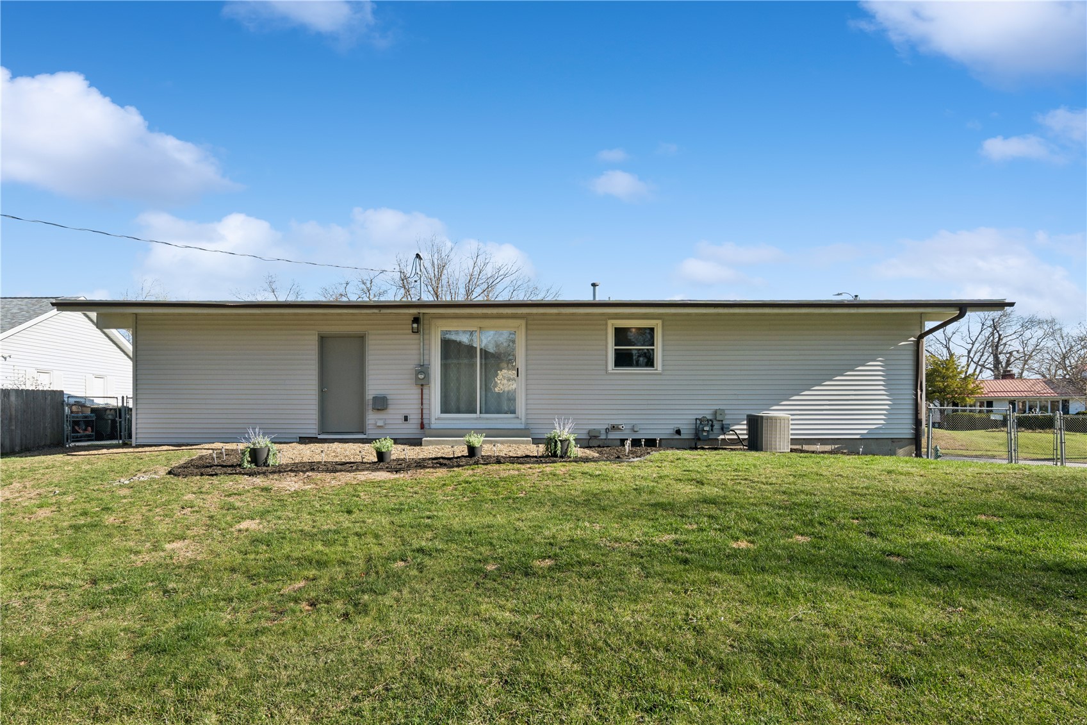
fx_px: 574
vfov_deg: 64.5
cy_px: 362
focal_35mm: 19
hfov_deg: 86.9
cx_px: 544
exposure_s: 1/800
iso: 400
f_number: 8
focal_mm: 19
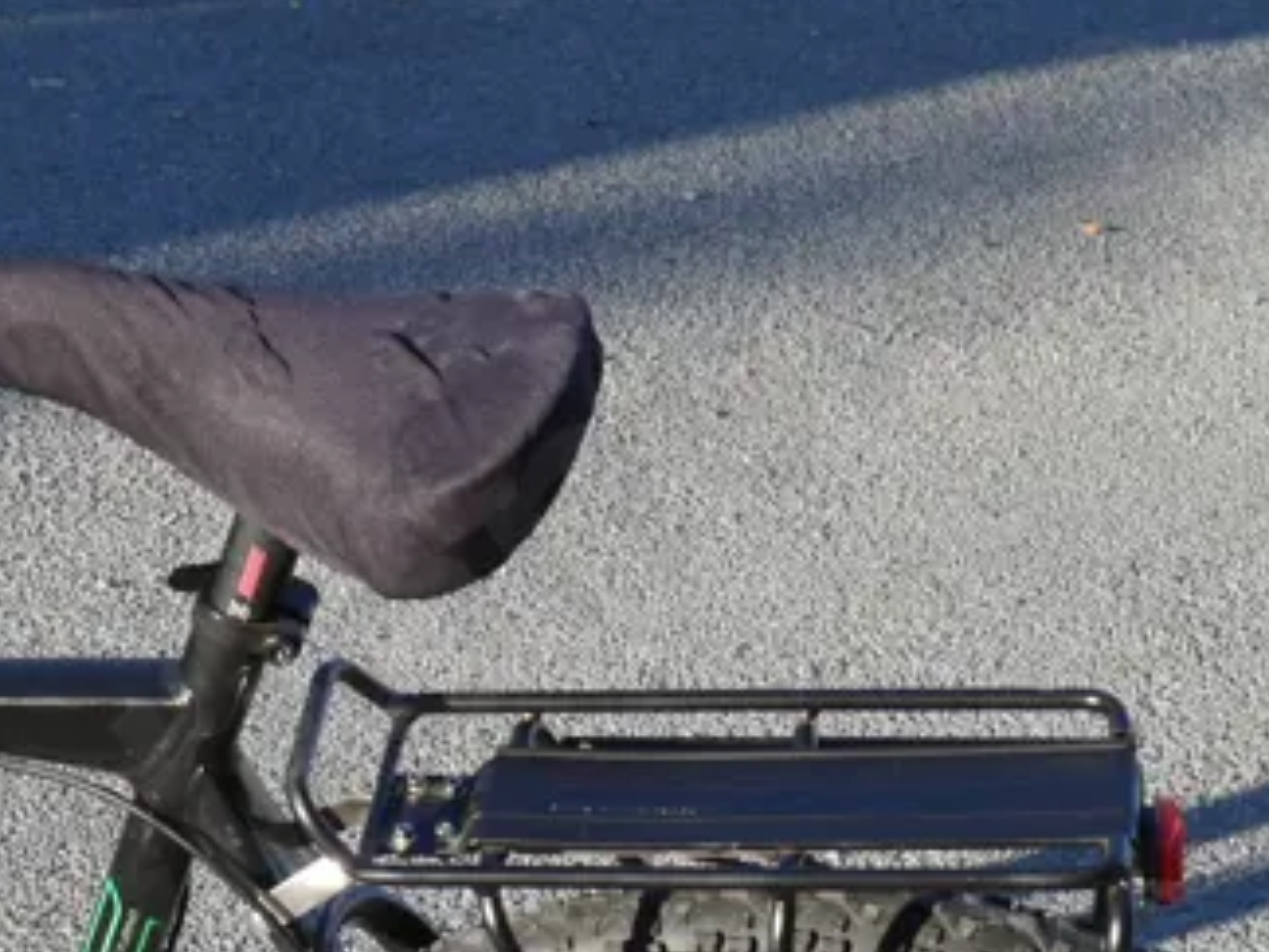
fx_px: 4399
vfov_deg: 12.2
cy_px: 995
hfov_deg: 16.0
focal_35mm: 120
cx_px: -51
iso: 200
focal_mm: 19
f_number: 6.3
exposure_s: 1/200
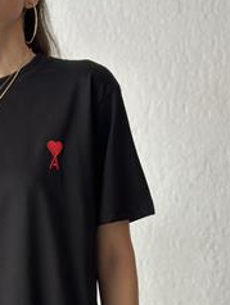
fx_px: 761
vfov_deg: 22.3
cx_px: 26
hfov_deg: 17.0
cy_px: 264
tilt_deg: -5.3
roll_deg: +0.5
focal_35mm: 86
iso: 125
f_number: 1.78
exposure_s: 1/61
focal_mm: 6.86
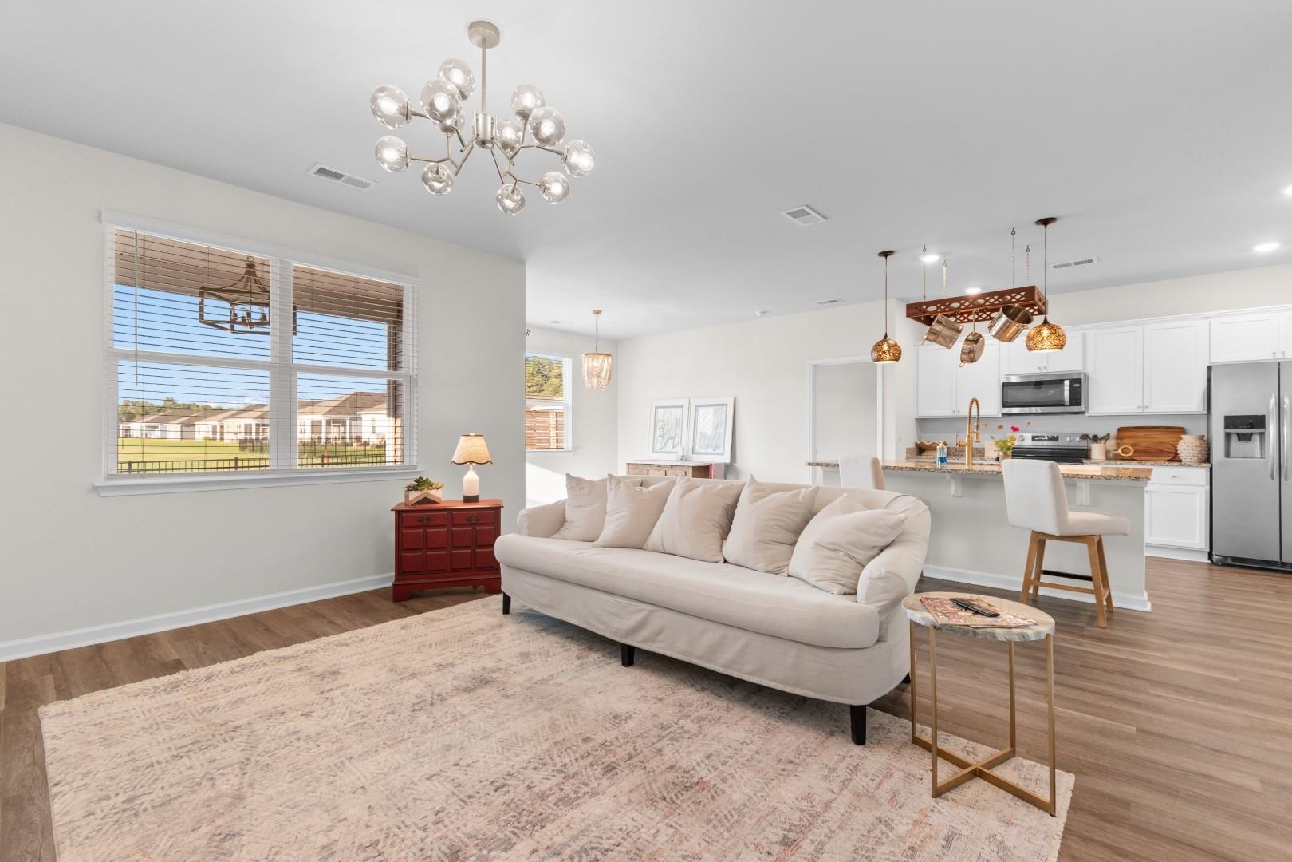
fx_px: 538
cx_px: 646
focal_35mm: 15
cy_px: 431
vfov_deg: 77.3
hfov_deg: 100.4
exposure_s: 1/5
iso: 100
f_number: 4.5
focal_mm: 10
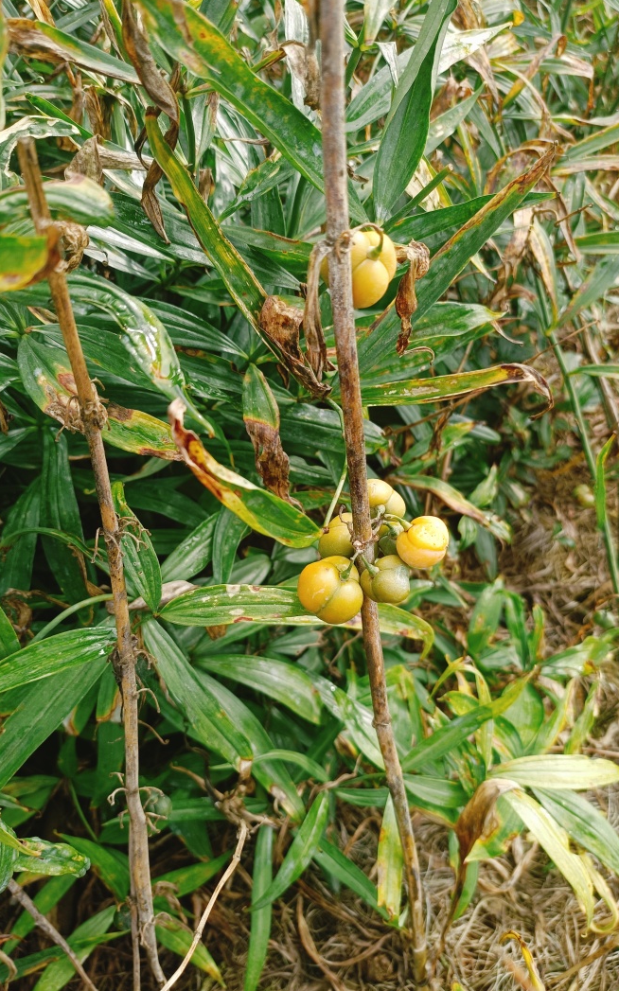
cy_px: 492
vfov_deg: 68.4
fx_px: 729
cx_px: 324
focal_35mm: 27
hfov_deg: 46.0
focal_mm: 4.7
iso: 100
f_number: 1.7
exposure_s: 1/155
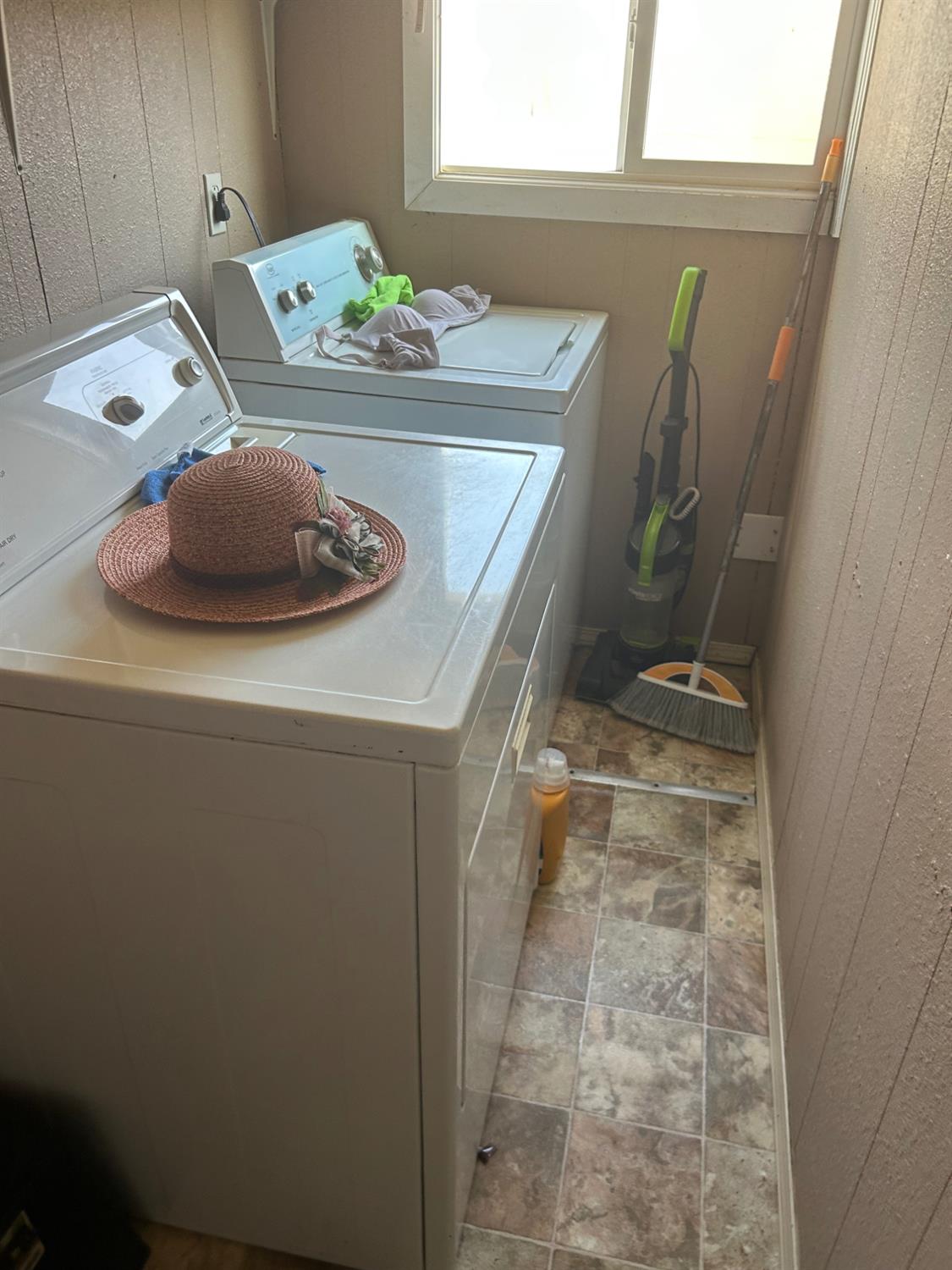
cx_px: 476
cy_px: 635
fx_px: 953
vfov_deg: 67.3
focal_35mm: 26
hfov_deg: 53.1
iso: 125
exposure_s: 1/121
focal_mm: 5.7
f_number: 1.5
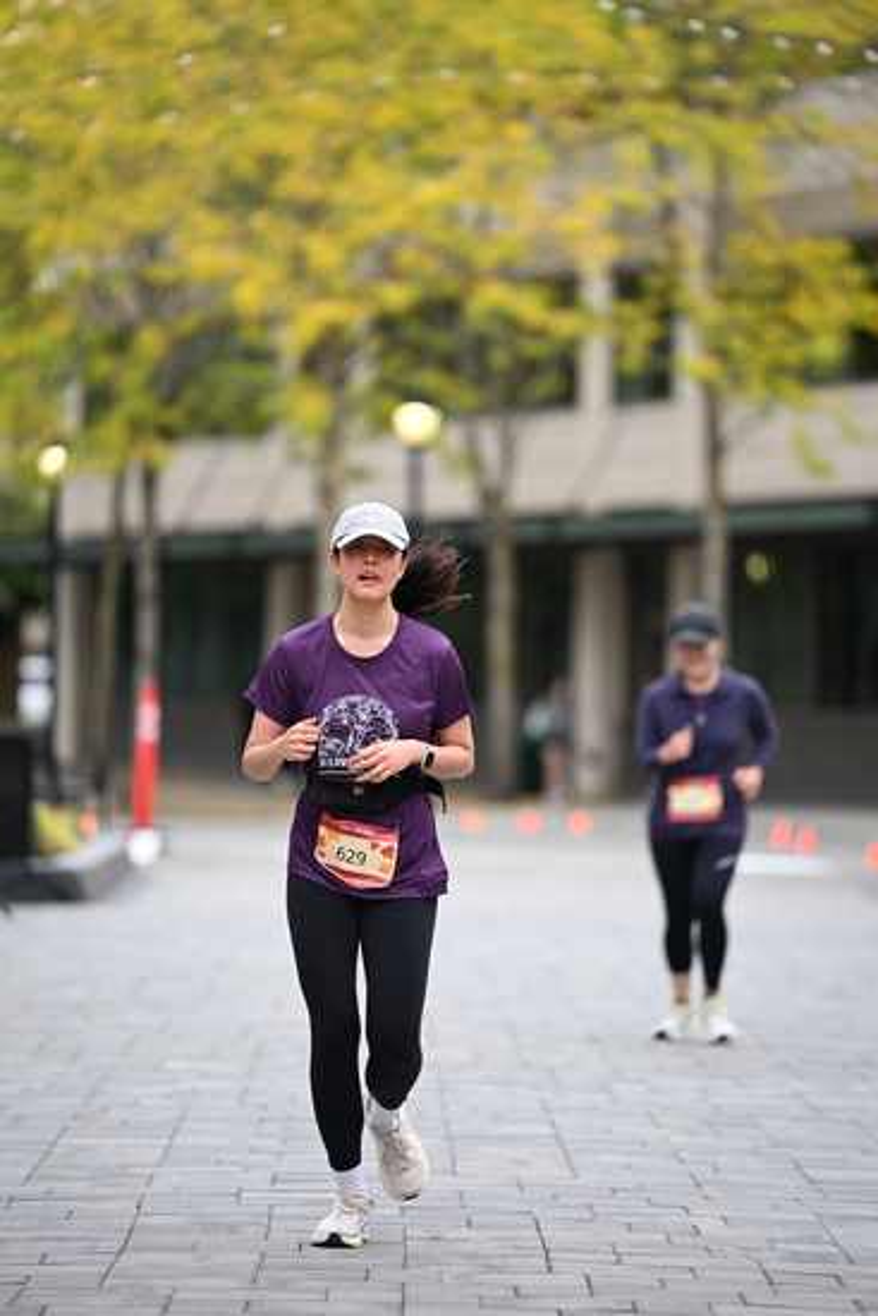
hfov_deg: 7.0
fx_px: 7129
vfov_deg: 10.5
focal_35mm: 195
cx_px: 439
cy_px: 658
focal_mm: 195
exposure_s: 1/1600
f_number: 2.8
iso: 640
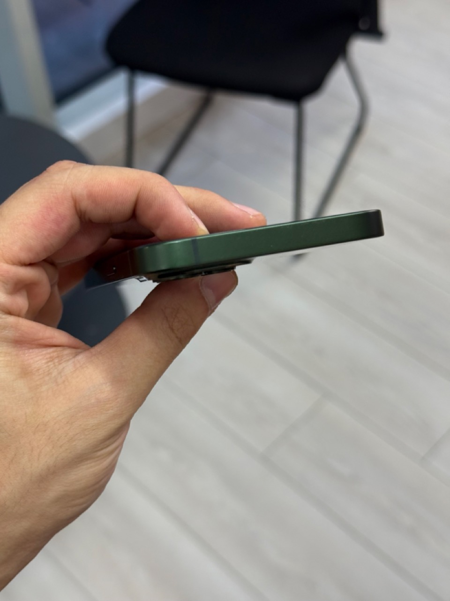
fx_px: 832
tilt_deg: -48.0
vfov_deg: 39.7
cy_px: 300
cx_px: 225
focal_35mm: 48
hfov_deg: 30.3
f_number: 1.78
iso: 125
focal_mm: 6.76
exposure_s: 1/103
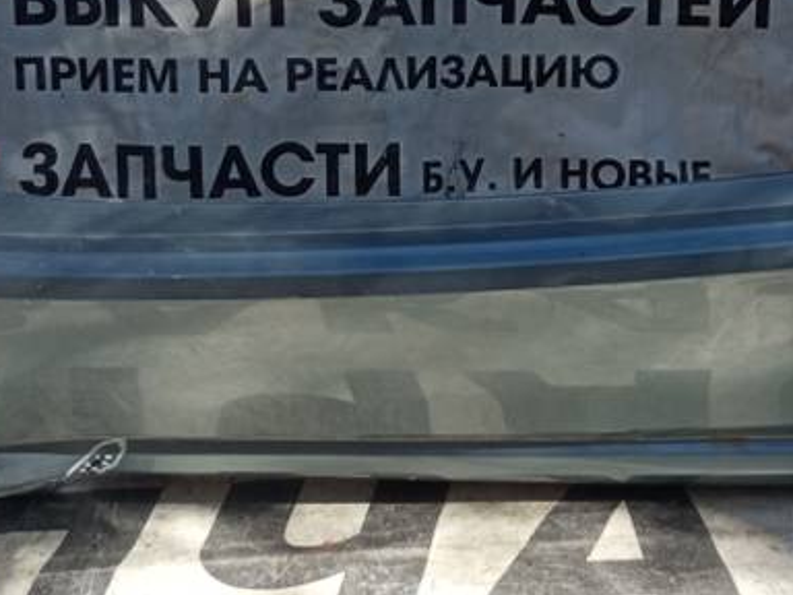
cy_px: 202
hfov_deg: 27.0
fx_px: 1649
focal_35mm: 72
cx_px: 469
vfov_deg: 20.4
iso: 111
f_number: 2.2
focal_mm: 3.79
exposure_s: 1/183
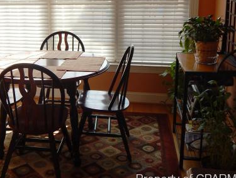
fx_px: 328
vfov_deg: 30.0
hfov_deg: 39.1
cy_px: 56
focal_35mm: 48
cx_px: 77
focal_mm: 5.6
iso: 125
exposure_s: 1/200
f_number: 3.2
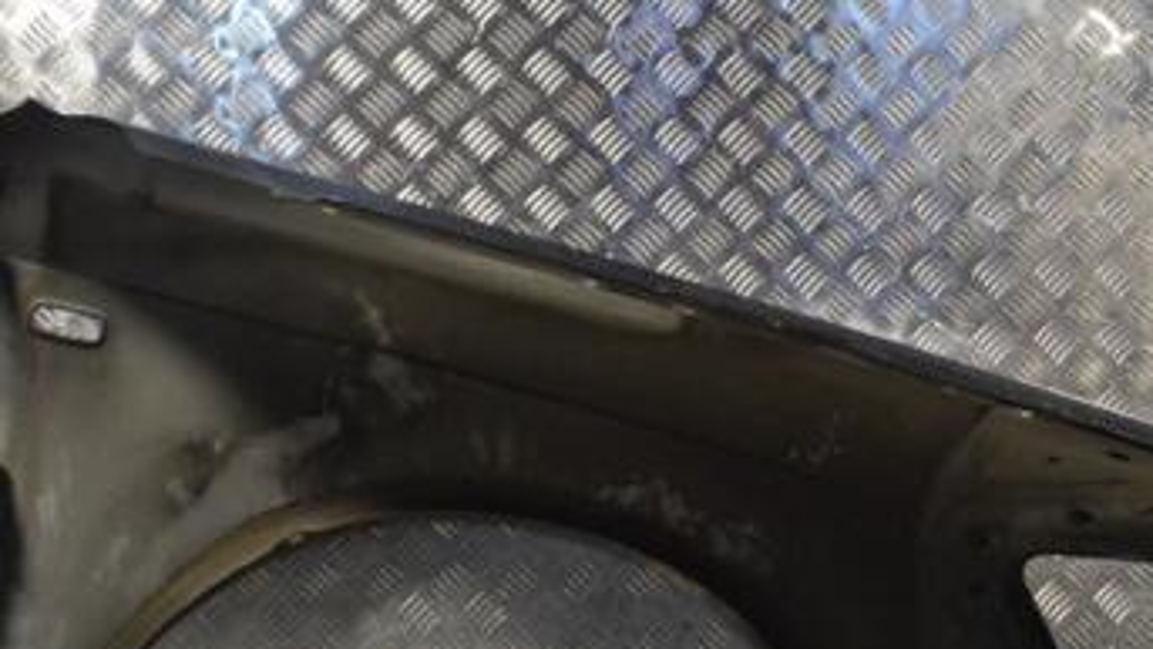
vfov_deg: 18.2
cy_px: 404
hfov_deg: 31.9
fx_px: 2018
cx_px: 632
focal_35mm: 66
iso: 3200
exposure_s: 1/320
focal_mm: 24
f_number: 9
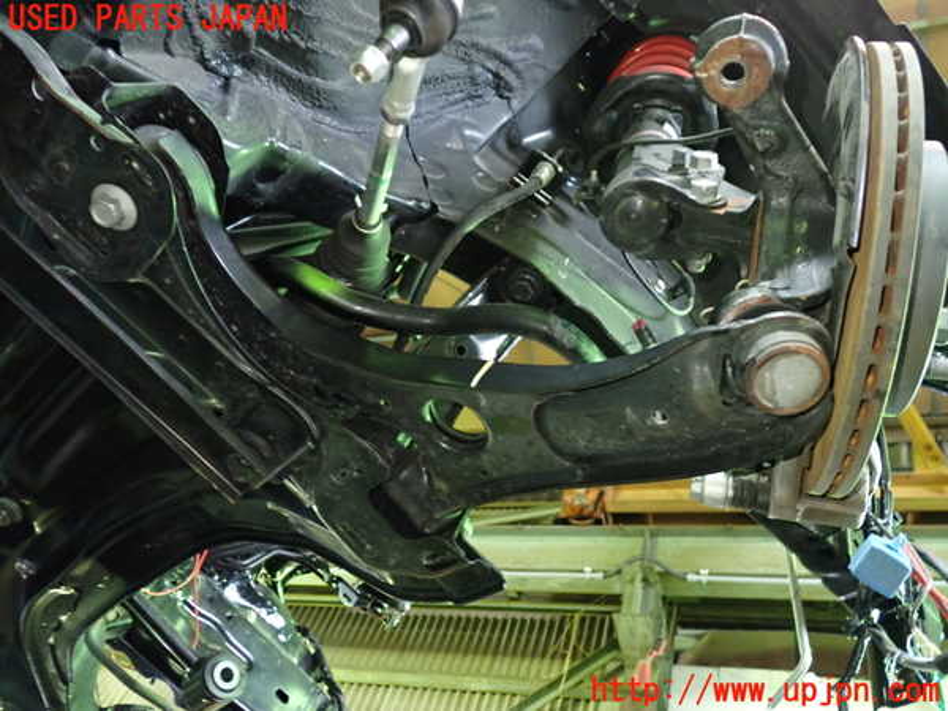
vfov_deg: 46.8
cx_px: 474
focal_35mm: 30
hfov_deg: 60.0
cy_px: 356
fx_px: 822
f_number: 2.3
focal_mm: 5.4
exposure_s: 1/13
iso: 800
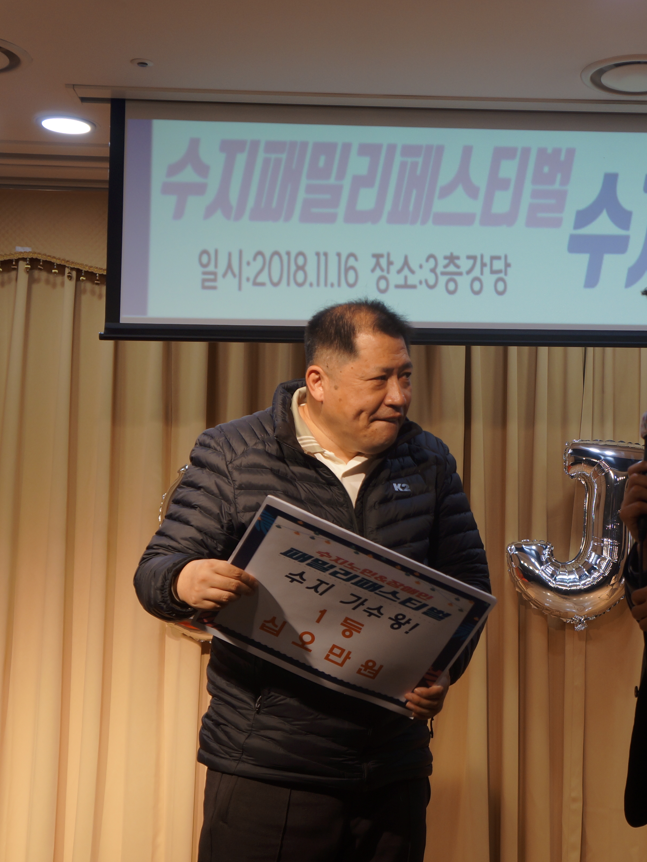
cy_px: 437
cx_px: 553
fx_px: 1645
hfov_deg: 21.9
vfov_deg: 29.4
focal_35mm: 66
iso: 200
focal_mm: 30
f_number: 4
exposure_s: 1/60
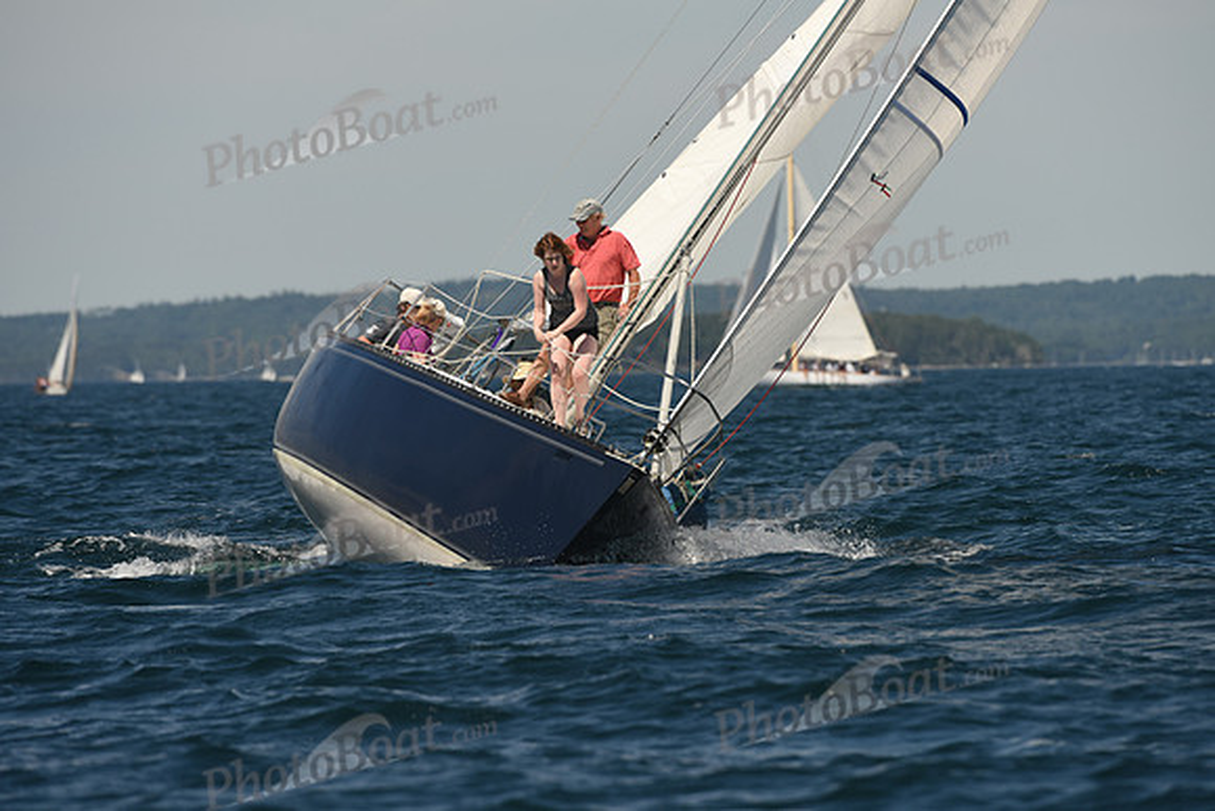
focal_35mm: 400
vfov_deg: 3.4
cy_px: 406
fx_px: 13503
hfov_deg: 5.2
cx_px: 608
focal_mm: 400
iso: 250
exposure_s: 1/1000
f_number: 7.1
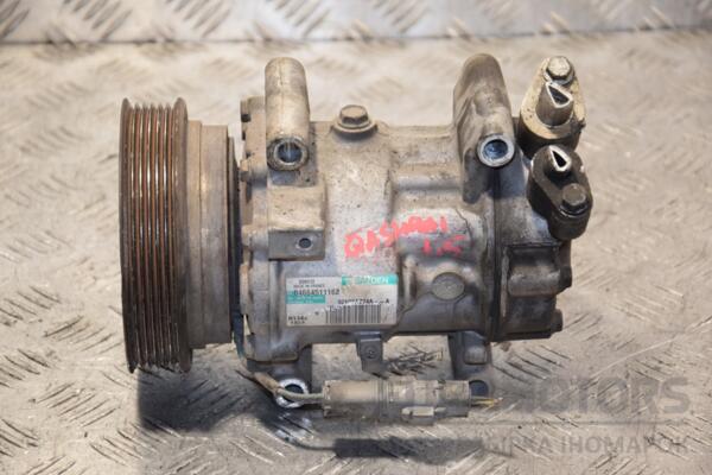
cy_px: 238
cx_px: 356
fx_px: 2670
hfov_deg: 15.2
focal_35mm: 135
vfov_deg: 10.2
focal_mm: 90
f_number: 5.6
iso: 800
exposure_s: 1/100
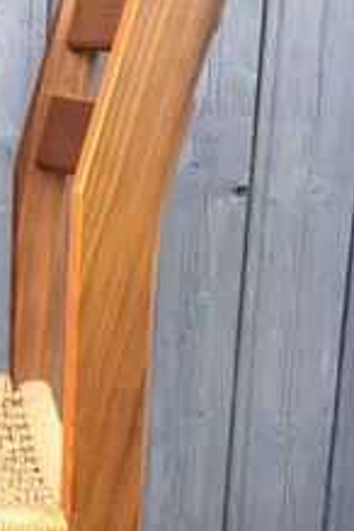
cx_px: -189
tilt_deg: -15.6
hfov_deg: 14.4
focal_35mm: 88
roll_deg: +2.1
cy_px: 524
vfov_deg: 22.3
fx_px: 1298
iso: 50
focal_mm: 4.15
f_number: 2.2
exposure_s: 1/33
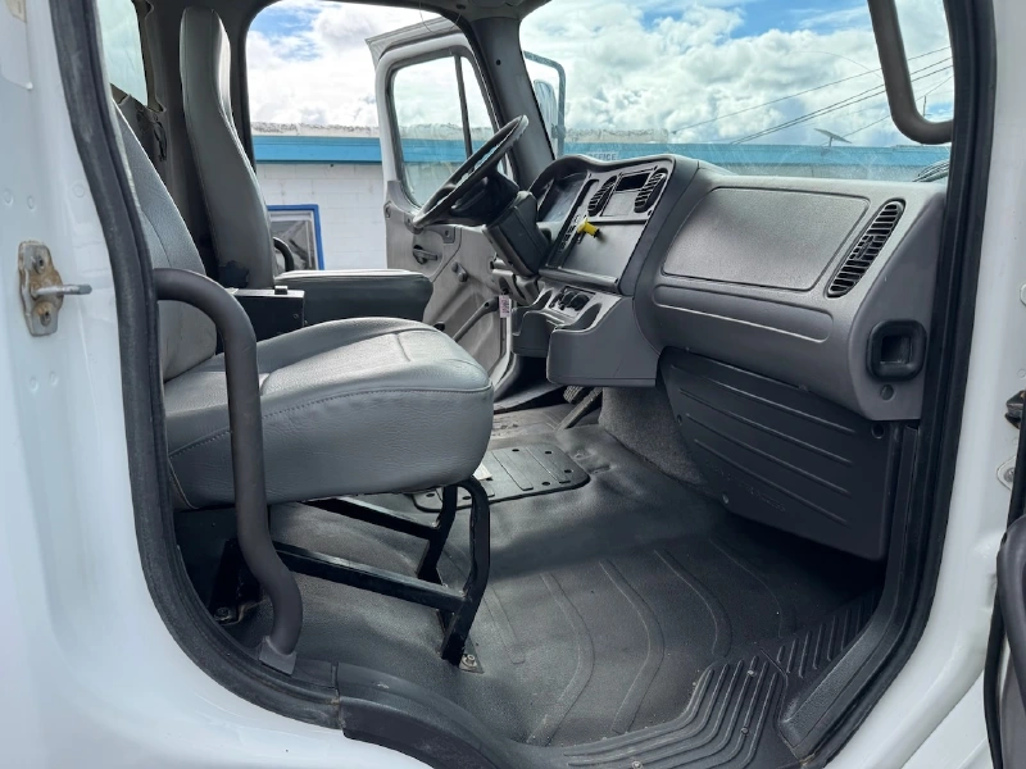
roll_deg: +4.0
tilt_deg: -13.5
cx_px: 513
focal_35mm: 24
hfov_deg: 71.6
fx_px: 711
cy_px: 384
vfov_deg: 56.8
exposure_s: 1/1059
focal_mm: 6.76
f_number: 1.78
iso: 80
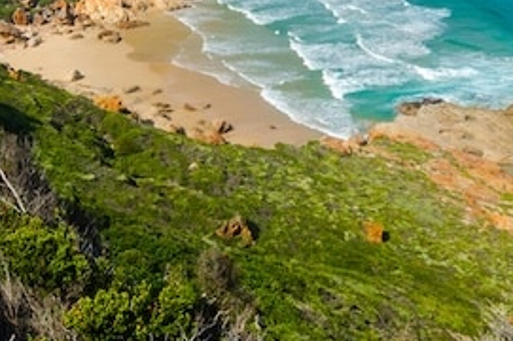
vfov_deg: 22.7
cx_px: 348
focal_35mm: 57
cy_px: 9
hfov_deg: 34.4
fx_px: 818
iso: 100
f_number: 5.6
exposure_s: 1/320
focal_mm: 13
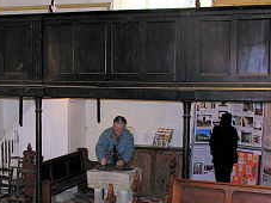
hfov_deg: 27.1
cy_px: 170
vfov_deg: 20.4
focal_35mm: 71
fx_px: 556
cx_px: 68
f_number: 2.8
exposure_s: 1/60.1
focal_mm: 8.9
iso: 156
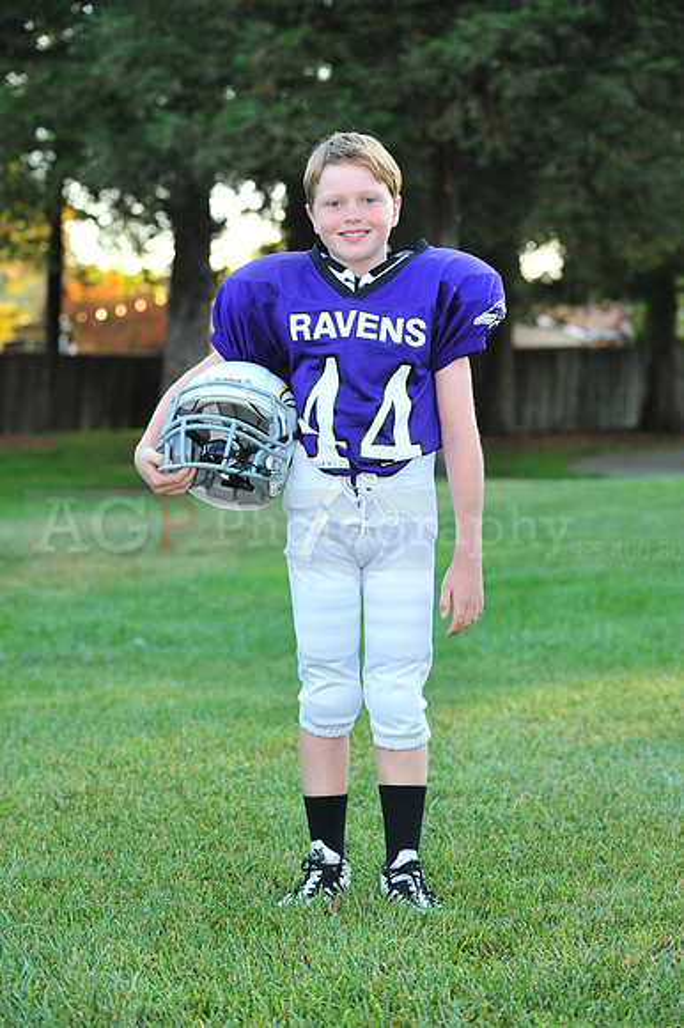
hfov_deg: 15.2
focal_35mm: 90
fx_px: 2568
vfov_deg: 22.6
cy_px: 514
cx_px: 342
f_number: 4.5
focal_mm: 90
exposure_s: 1/60
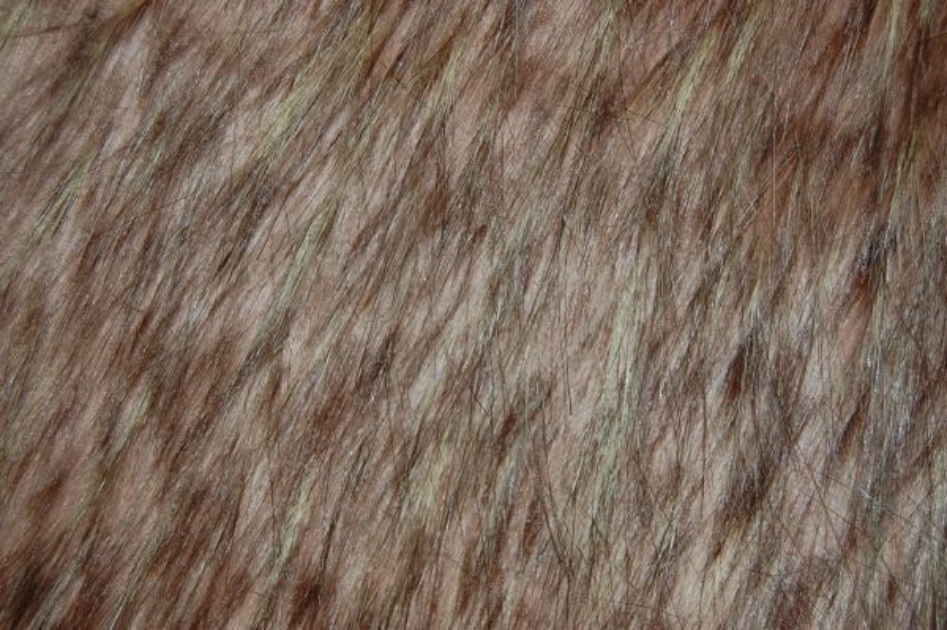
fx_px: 1774
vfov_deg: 20.1
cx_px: 474
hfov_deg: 29.9
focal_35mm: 68
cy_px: 315
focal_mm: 45
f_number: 5.3
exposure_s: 1/60
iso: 400
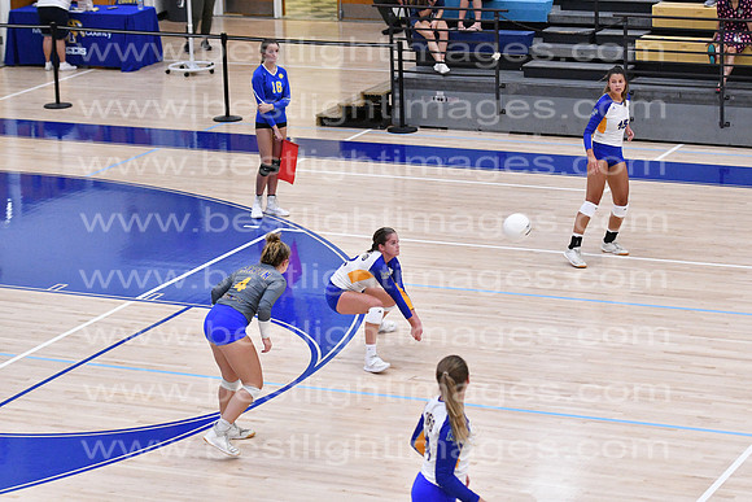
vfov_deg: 11.4
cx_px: 376
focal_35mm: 120
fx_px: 2507
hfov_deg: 17.1
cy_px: 251
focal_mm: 80
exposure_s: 1/1000
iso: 6400
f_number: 3.2
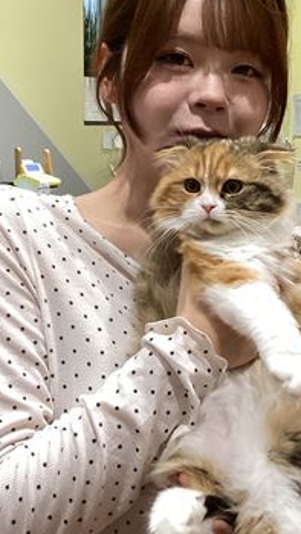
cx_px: 225
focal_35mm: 58
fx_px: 821
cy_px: 207
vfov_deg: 35.8
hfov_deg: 20.6
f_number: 2.4
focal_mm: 3.3
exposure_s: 1/60
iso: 200
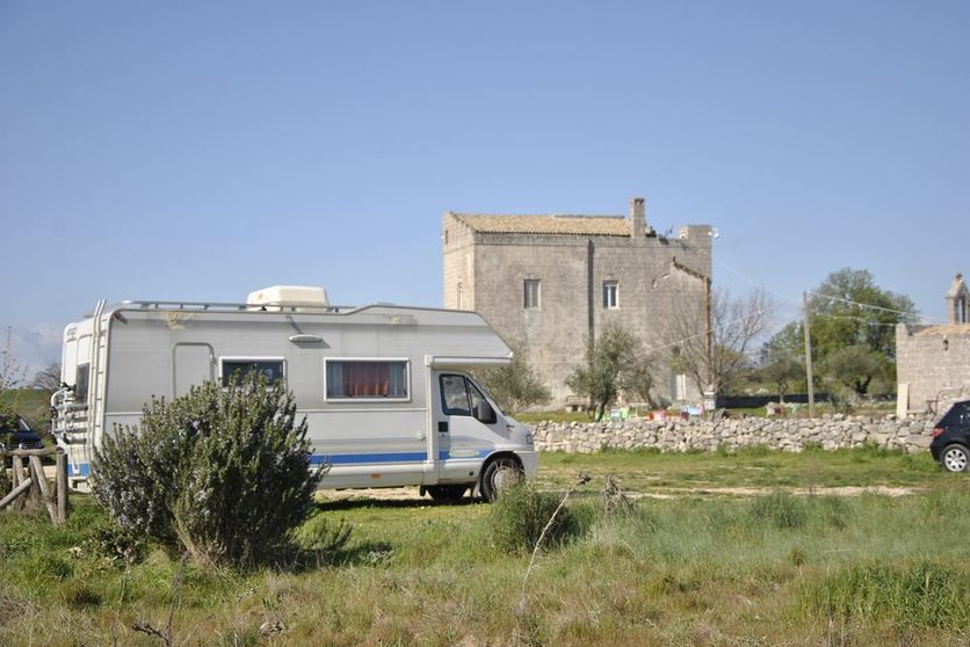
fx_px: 1563
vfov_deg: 23.4
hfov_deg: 34.5
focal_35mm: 58
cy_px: 325
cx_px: 485
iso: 100
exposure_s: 1/800
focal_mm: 38
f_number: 4.5
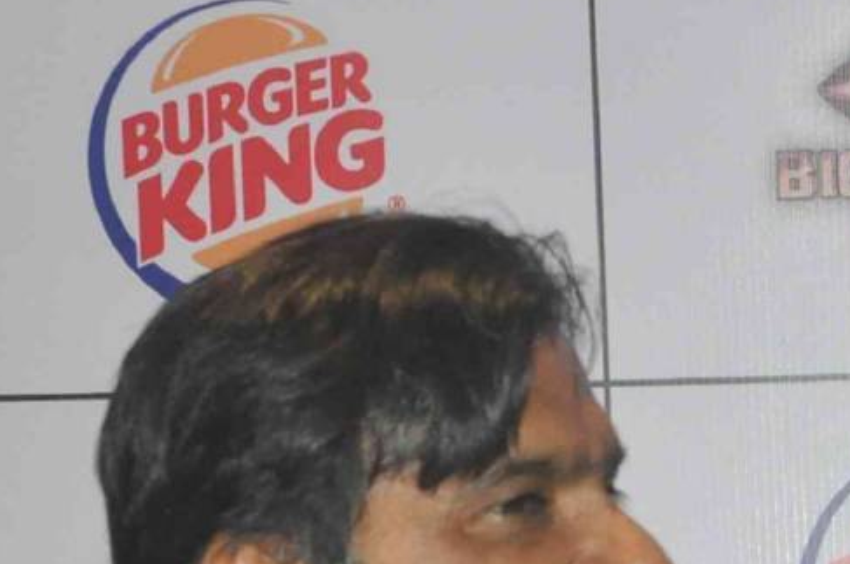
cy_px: 1070
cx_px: 1307
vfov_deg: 7.3
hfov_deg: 10.9
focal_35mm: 181
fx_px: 4267
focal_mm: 26
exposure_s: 1/200
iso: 1000
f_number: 9
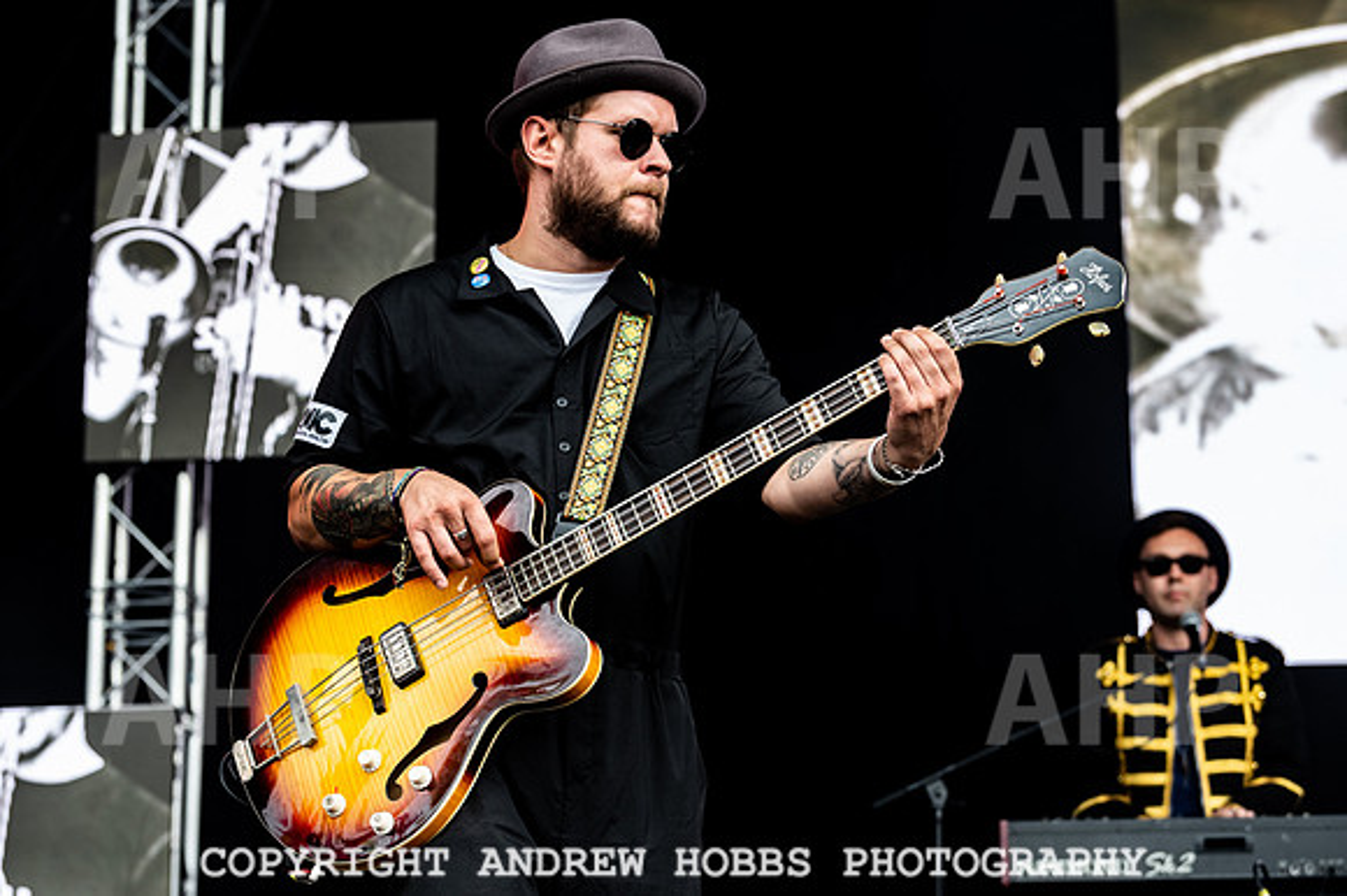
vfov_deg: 14.6
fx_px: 3509
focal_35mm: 94
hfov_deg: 21.7
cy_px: 418
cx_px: 604
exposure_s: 1/500
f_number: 4.5
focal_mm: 85
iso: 500
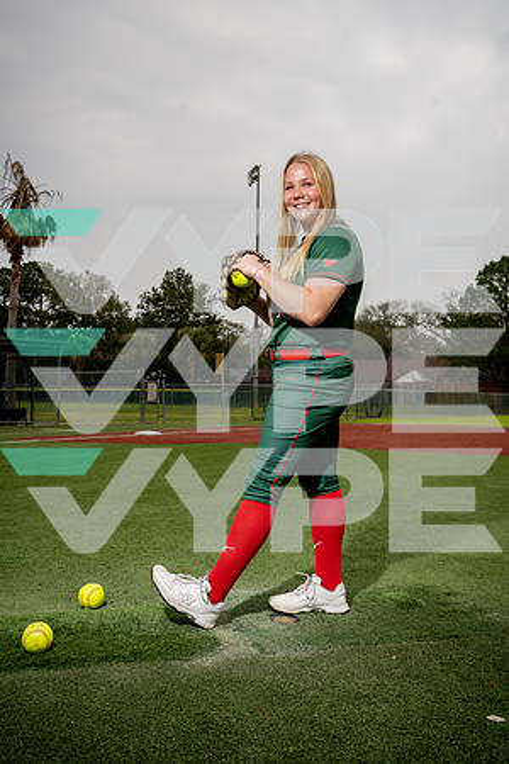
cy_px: 382
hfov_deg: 36.9
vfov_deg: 53.1
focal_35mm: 36
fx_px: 763
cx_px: 254
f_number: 8
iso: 100
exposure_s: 1/250
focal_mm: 36
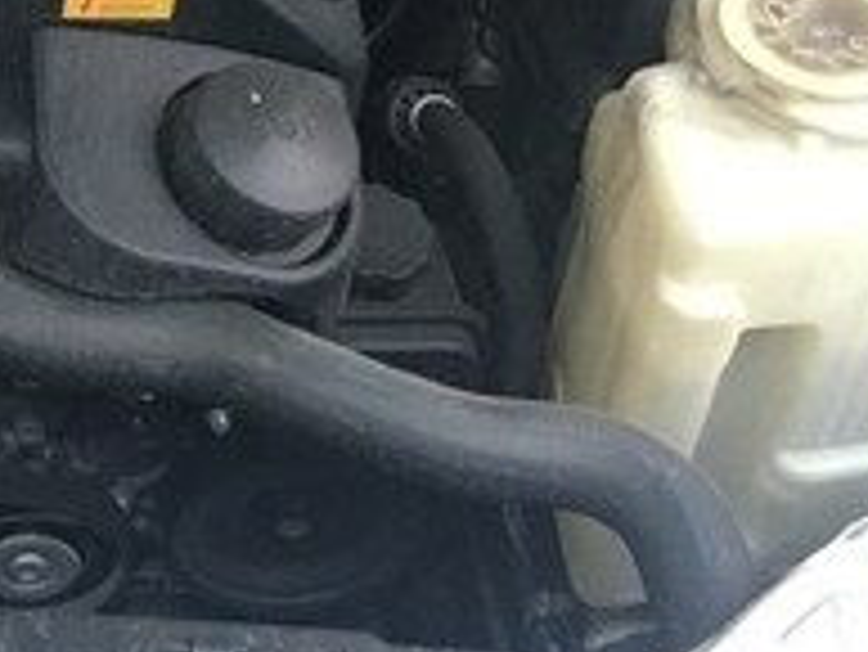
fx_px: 2484
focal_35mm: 99
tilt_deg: -41.0
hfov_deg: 18.2
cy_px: -227
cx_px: -319
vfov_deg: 14.3
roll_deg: +1.3
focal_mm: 4.15
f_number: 2.2
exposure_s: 1/33
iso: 200
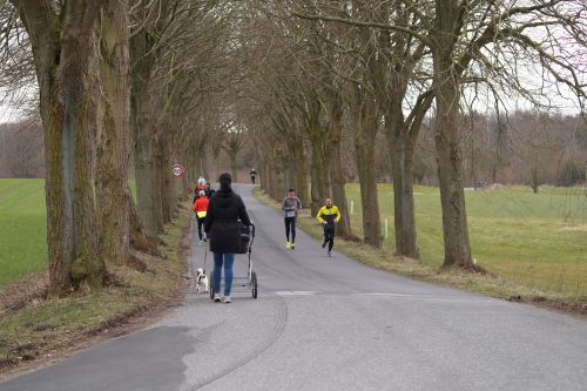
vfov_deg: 13.0
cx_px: 294
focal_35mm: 105
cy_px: 196
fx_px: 1711
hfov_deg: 19.5
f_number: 4.5
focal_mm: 70
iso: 100
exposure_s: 1/200
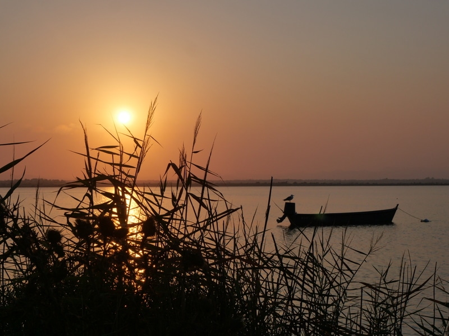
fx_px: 830
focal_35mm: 64
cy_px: 168
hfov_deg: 30.3
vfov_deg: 22.9
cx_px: 224
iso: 200
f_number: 11
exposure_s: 1/640
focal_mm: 32
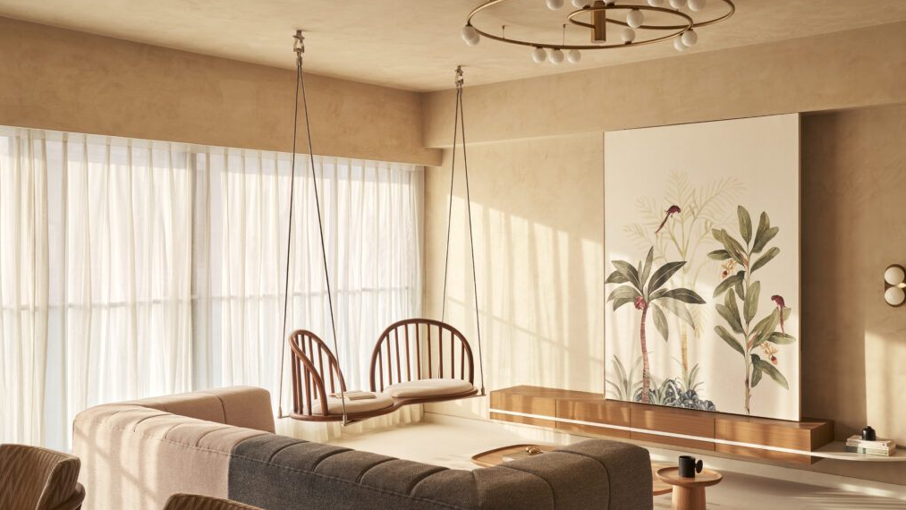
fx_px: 865
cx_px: 455
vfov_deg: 32.8
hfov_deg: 55.3
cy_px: 272
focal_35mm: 36
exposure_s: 1/8
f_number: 8
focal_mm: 34
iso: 100
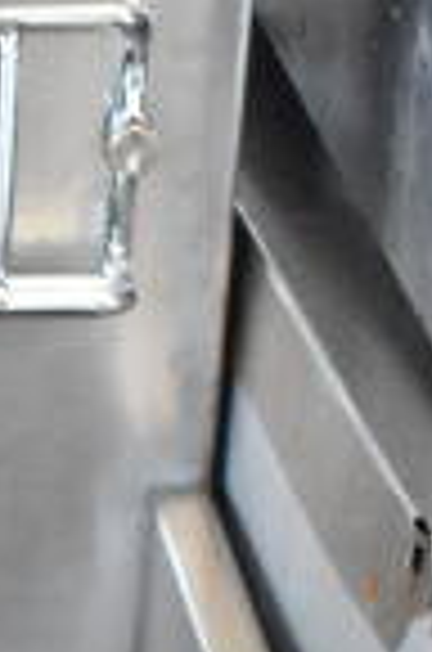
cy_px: 1722
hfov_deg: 5.1
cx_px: -698
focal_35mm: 256
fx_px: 4633
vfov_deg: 7.4
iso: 1600
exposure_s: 1/50
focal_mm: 27
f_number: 4
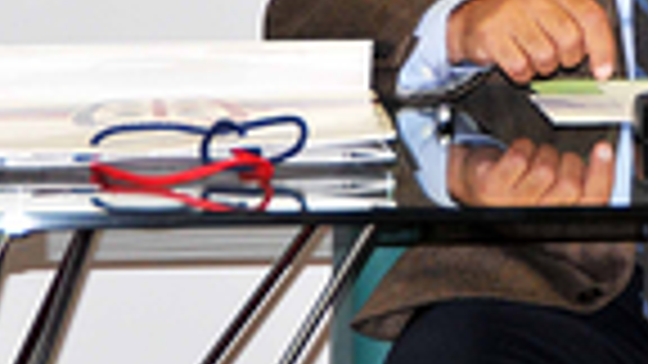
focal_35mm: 499
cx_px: 657
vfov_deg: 2.4
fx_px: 8570
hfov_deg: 4.3
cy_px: -258
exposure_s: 1/100
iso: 640
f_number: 5.3
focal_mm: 95
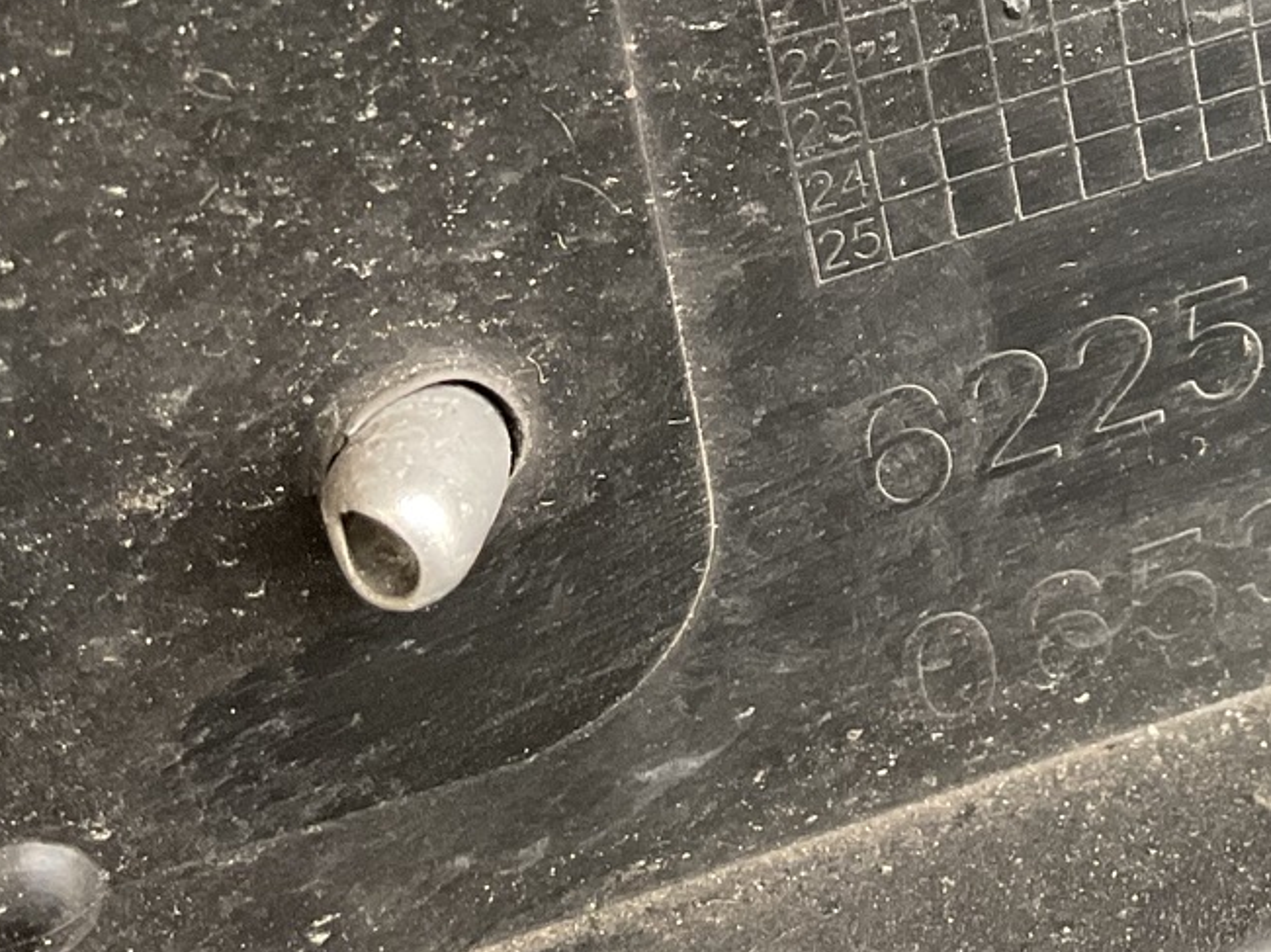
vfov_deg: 15.8
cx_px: 1257
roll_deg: +0.6
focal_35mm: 90
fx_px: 3303
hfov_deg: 21.1
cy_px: -164
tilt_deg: -33.7
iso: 125
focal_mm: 3
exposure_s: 1/50
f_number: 1.8
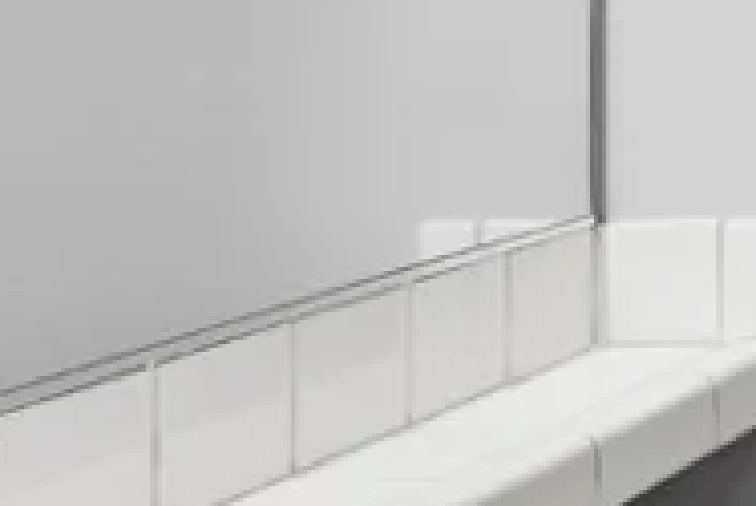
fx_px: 1954
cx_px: 1868
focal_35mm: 93
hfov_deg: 14.1
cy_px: -168
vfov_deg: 14.1
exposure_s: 1/5
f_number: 8
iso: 400
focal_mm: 17
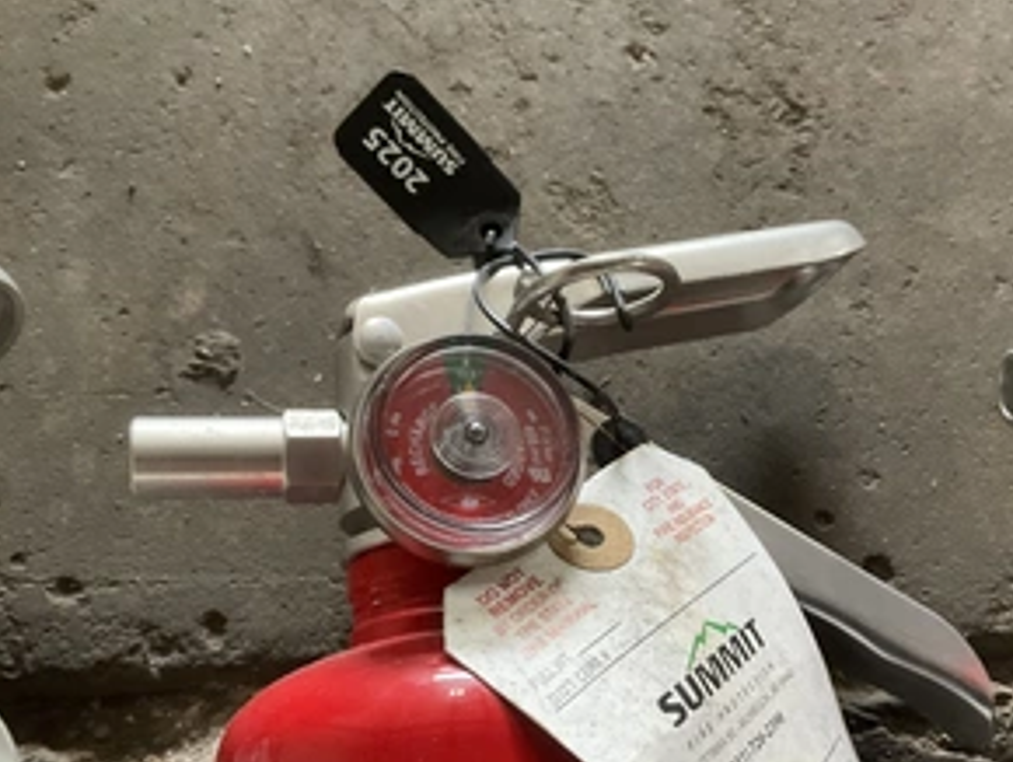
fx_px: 1172
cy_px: 451
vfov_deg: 35.9
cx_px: 569
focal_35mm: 40
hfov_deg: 46.7
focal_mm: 3
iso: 200
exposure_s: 1/60
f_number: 1.8
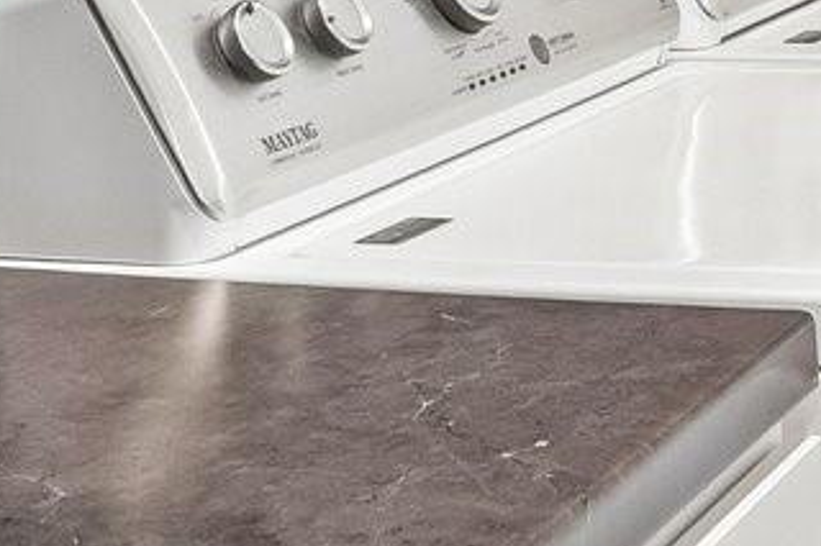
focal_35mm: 96
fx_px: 2188
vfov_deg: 13.1
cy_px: -370
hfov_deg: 19.6
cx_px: 1067
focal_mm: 10
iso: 400
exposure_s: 1/3.33
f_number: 8
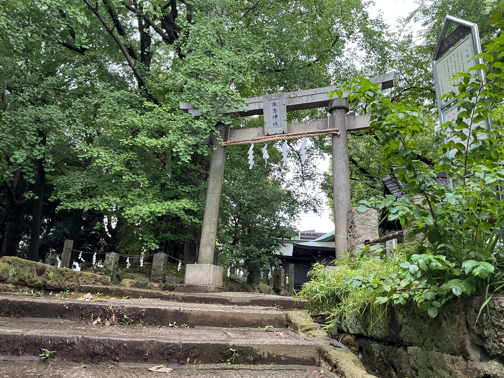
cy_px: 189
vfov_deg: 48.2
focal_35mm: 29
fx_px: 422
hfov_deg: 61.7
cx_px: 252
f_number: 1.8
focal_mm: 3
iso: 16
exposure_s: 1/103
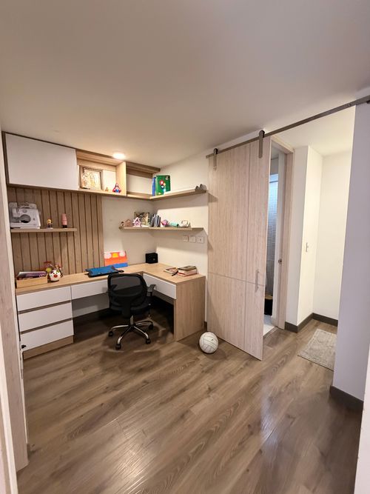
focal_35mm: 14
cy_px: 247
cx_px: 185
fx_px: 200
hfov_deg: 85.7
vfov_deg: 102.1
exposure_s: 1/60
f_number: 2.2
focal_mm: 2.22
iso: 640
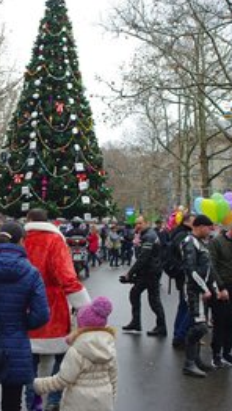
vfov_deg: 31.4
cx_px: 30
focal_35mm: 67
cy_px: 204
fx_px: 730
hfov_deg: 17.8
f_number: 4.5
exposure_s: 1/90
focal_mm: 28
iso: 100
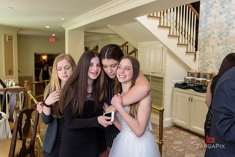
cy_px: 78
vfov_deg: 41.1
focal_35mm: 32
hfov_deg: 58.7
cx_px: 118
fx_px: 209
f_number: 3.2
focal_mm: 32
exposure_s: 1/125
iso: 1600
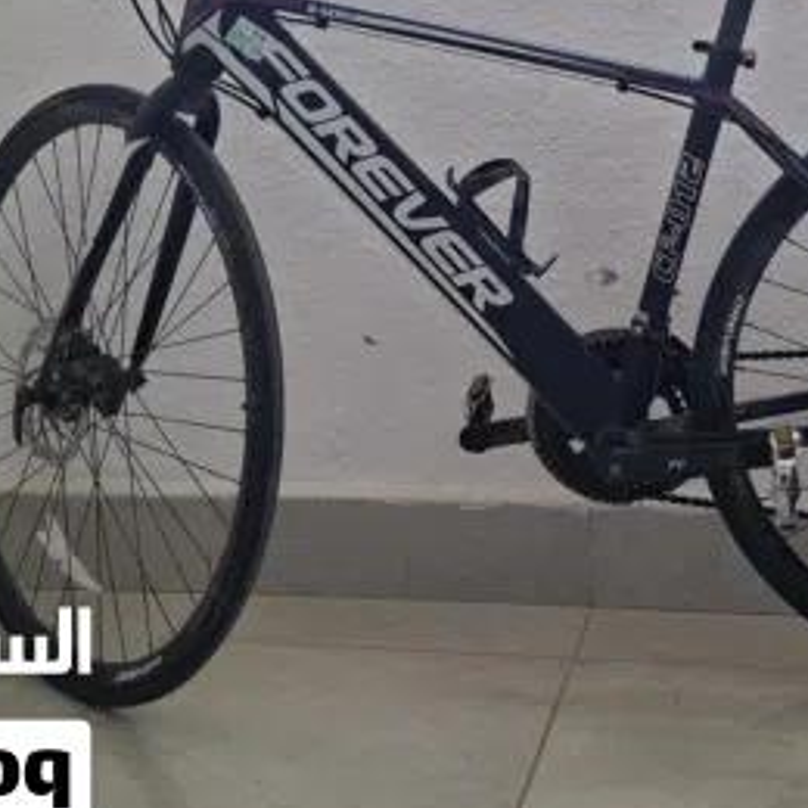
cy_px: 158
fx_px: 1320
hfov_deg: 33.6
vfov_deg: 33.0
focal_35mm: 50
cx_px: 559
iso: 50
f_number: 1.8
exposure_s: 1/127
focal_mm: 5.54
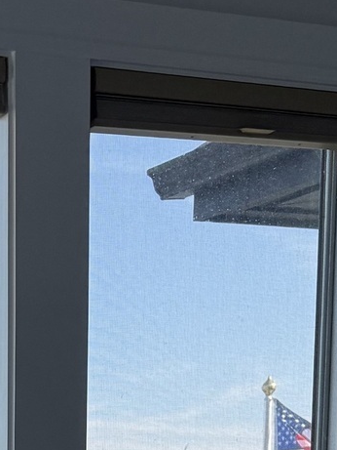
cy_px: 932
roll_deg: +1.6
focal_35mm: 120
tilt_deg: -13.2
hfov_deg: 11.8
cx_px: -159
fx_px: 1557
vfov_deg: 13.7
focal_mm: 6.76
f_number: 1.78
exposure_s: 1/1174
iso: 80
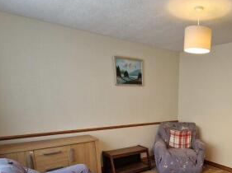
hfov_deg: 60.2
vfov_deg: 47.8
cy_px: 144
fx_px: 181
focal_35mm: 27
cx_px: 185
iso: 160
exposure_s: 1/50
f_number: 2.2
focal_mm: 2.2
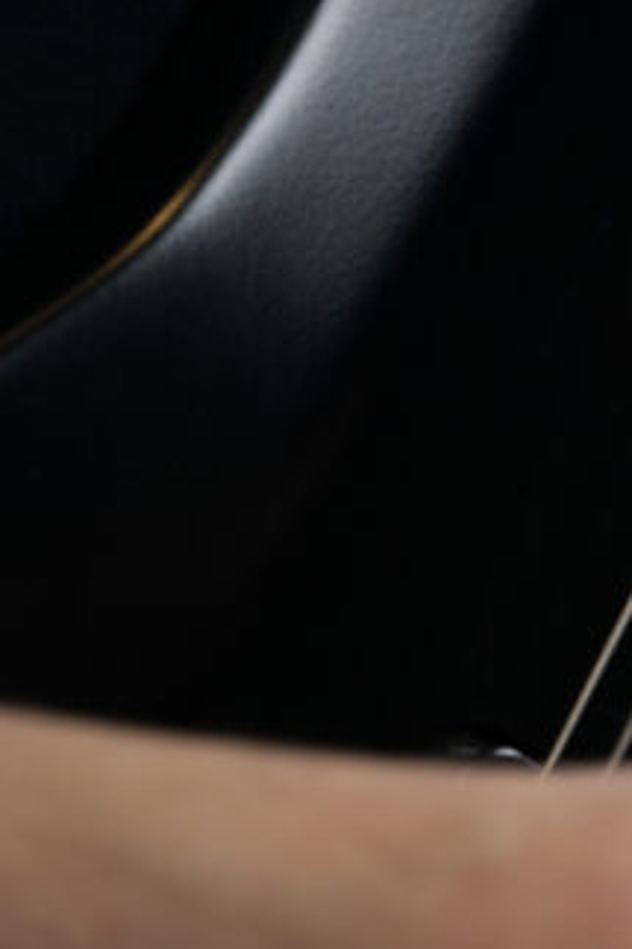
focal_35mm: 333
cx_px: 720
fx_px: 8778
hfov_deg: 4.1
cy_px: -32
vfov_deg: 6.2
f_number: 3
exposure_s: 1/160
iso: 720
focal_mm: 105
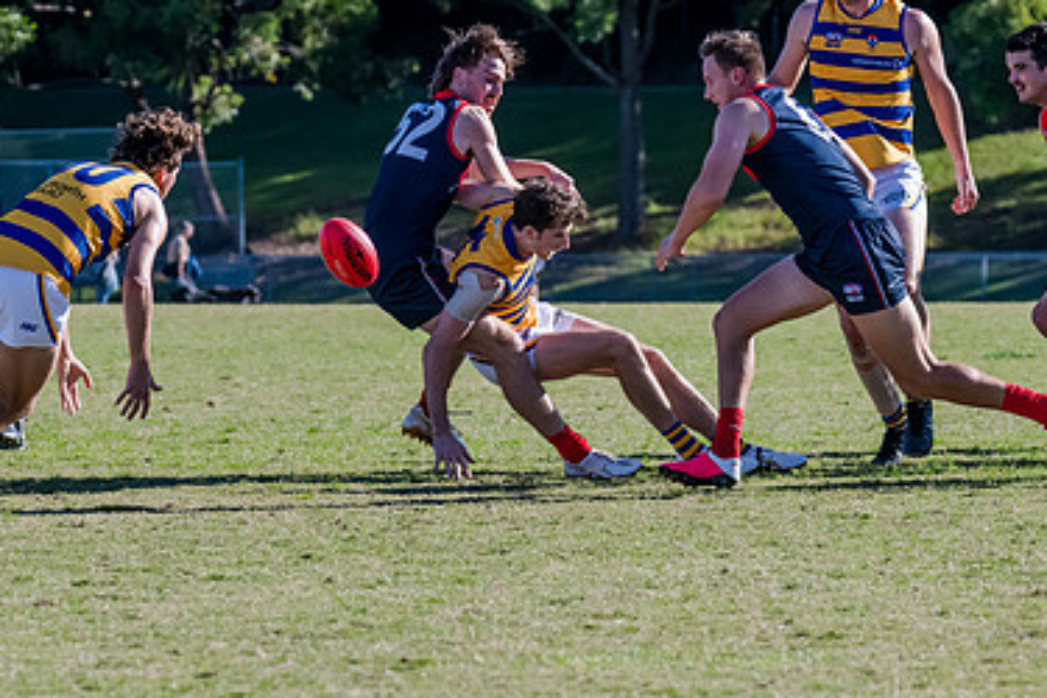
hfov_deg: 6.3
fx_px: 9568
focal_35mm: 329
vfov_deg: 4.2
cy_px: 201
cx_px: 548
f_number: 6.3
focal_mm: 195
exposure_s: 1/2000
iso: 1000
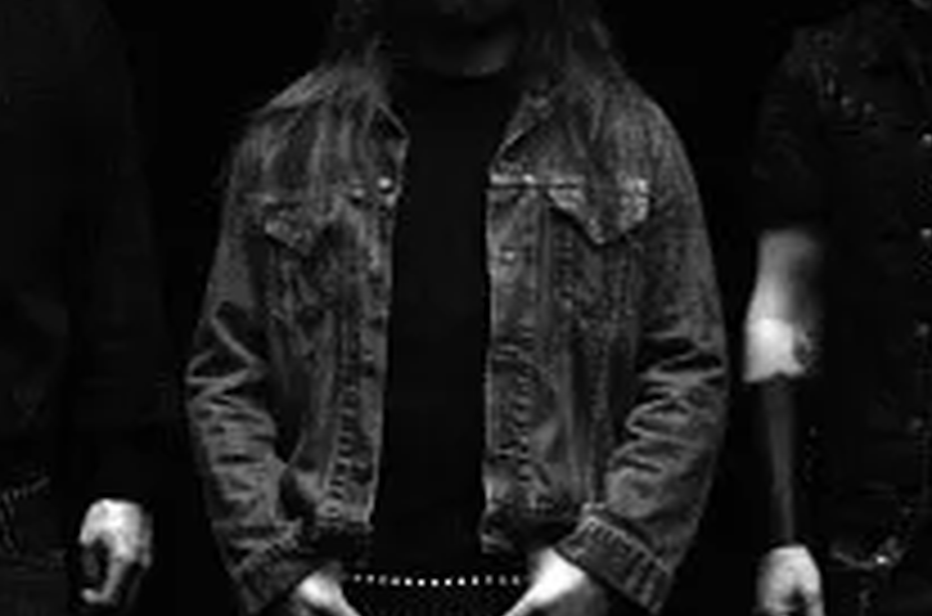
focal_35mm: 400
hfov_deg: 5.2
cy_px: 279
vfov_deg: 3.4
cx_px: 680
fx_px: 10332
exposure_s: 1/13
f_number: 11
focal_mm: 92
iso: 640
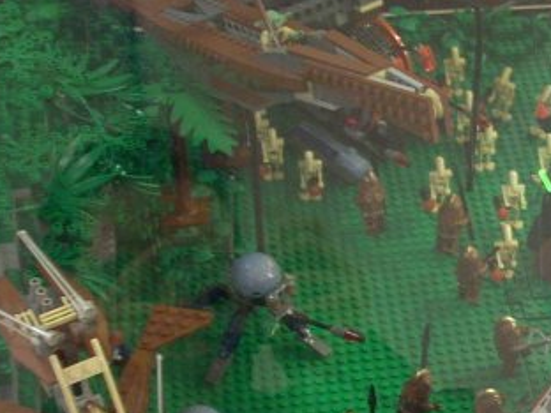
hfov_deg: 20.3
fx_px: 1512
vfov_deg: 15.5
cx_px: 486
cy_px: 274
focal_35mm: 95
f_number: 2.8
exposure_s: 1/6.7
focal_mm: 6.2
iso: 200
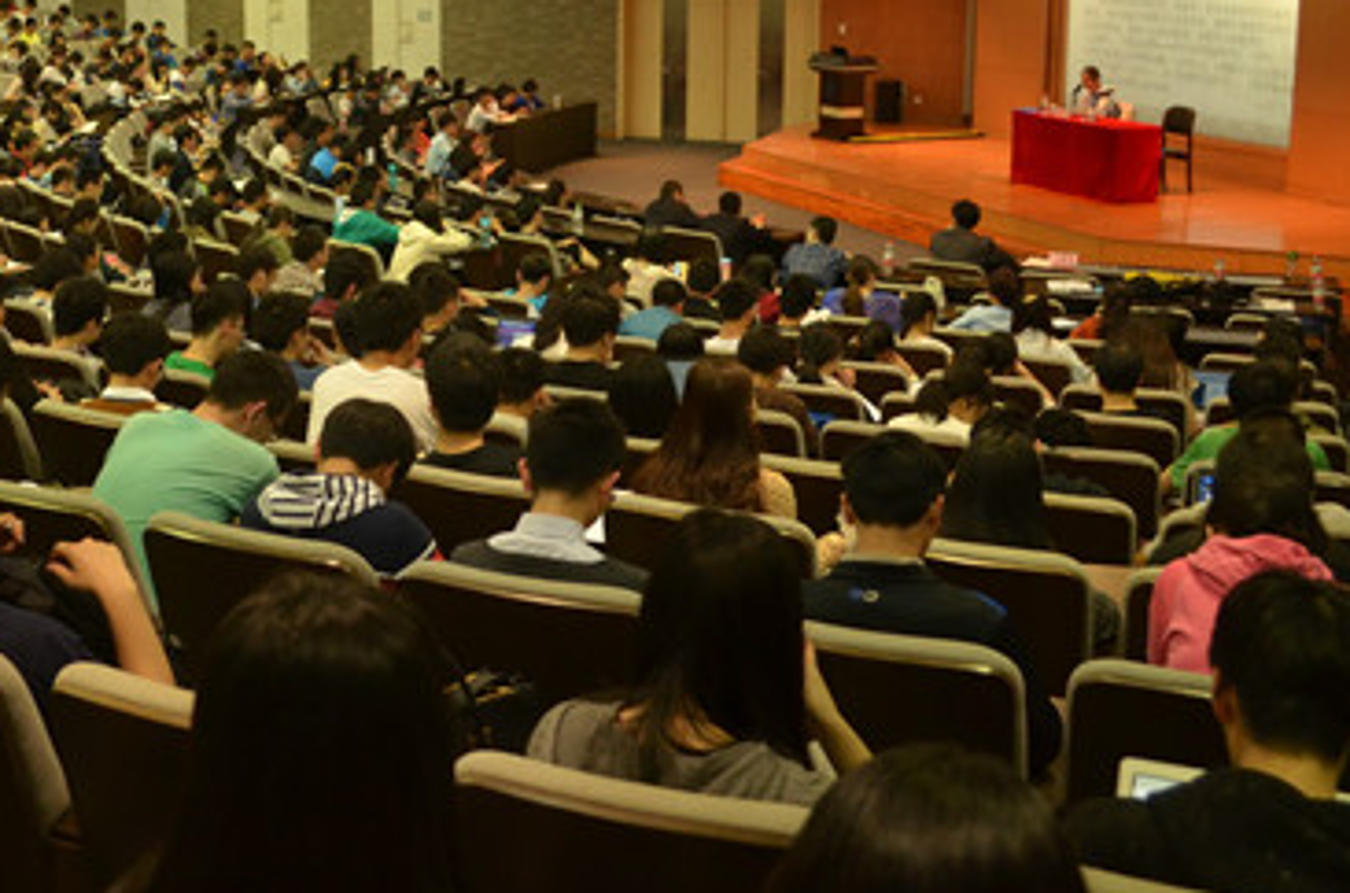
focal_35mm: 48
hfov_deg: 40.1
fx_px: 1795
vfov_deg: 27.4
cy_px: 188
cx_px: 347
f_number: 3.5
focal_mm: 18
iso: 800
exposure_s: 1/50
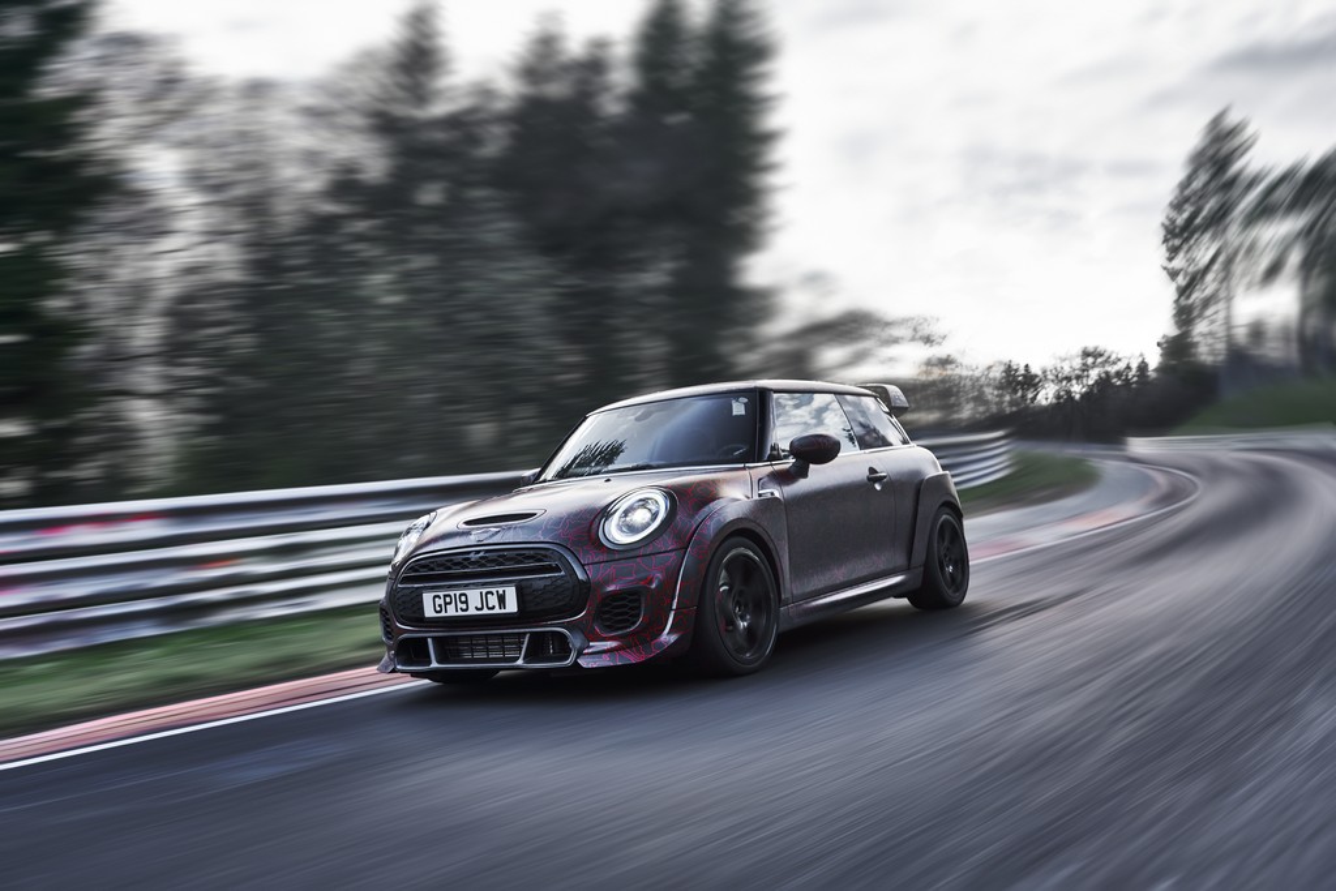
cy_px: 446
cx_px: 668
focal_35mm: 34
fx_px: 1262
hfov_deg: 55.8
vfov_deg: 38.9
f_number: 4
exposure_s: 1/100
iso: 400
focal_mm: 34
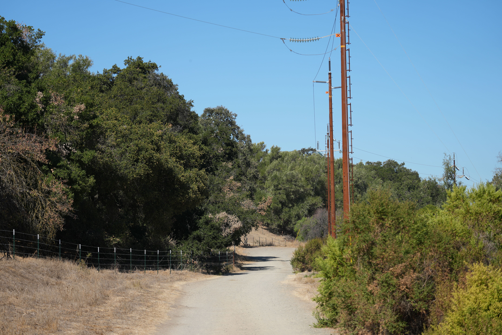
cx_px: 251
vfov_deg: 13.7
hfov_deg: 20.4
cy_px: 168
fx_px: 1394
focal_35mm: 100
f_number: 4.5
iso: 125
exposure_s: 1/1000
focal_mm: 100
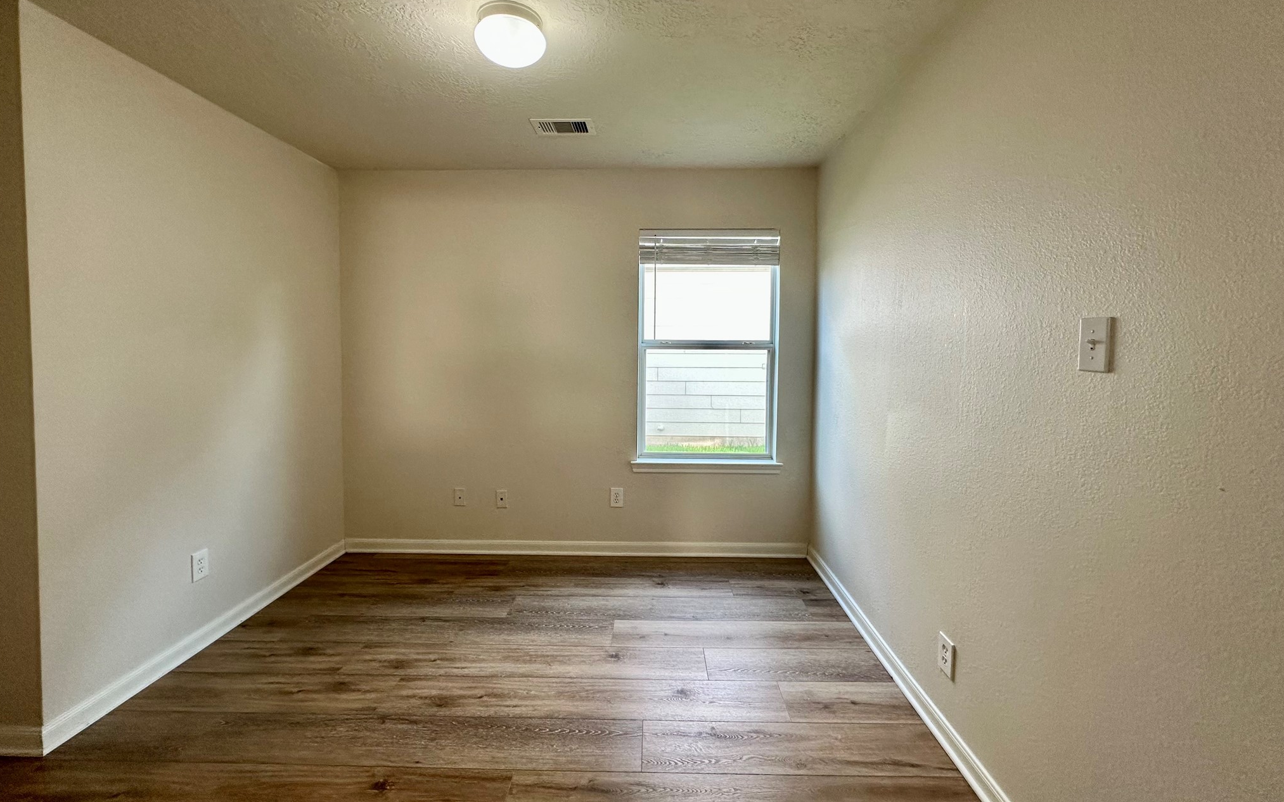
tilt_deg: -1.4
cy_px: 367
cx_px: 642
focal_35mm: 15
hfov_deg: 101.5
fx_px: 525
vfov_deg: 74.6
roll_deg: -0.5
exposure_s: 1/120
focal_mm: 2.22
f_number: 2.2
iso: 160
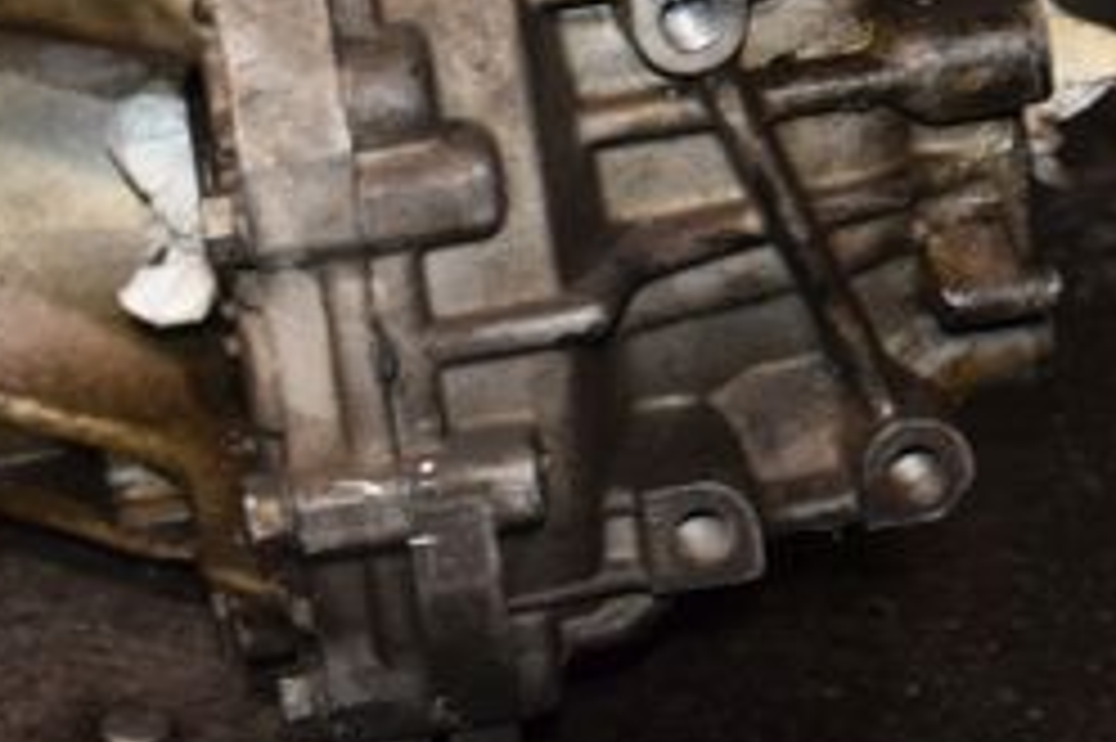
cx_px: 256
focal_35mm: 124
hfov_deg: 16.4
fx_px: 3841
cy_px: -31
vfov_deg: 10.9
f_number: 5
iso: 800
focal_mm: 32
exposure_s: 1/60
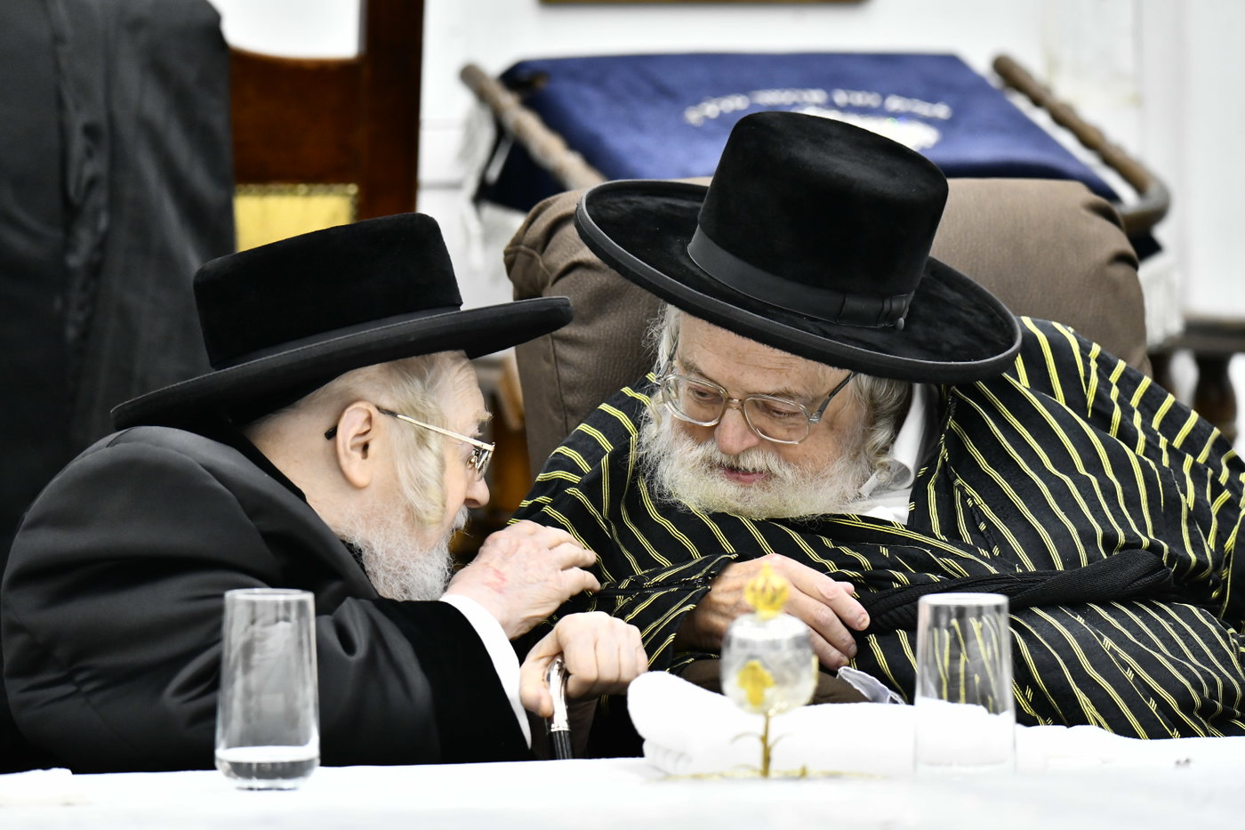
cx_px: 622
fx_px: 11065
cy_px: 415
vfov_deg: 4.3
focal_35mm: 320
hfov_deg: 6.4
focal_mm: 320
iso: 2500
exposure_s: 1/200
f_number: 5.6
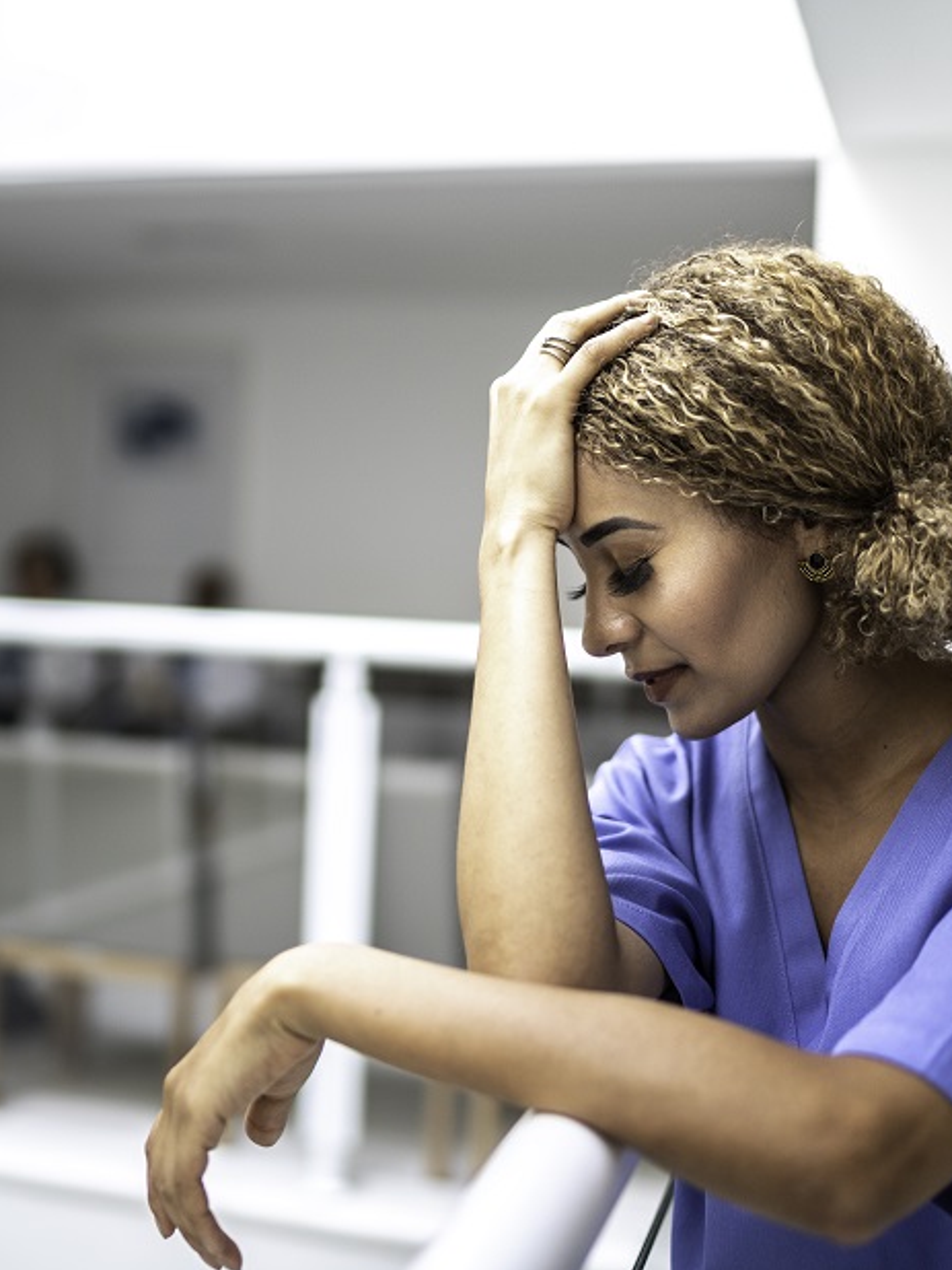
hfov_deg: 28.5
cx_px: 398
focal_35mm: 51
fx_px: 1869
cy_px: 635
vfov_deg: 37.5
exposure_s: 1/400
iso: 320
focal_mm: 35
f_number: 1.4
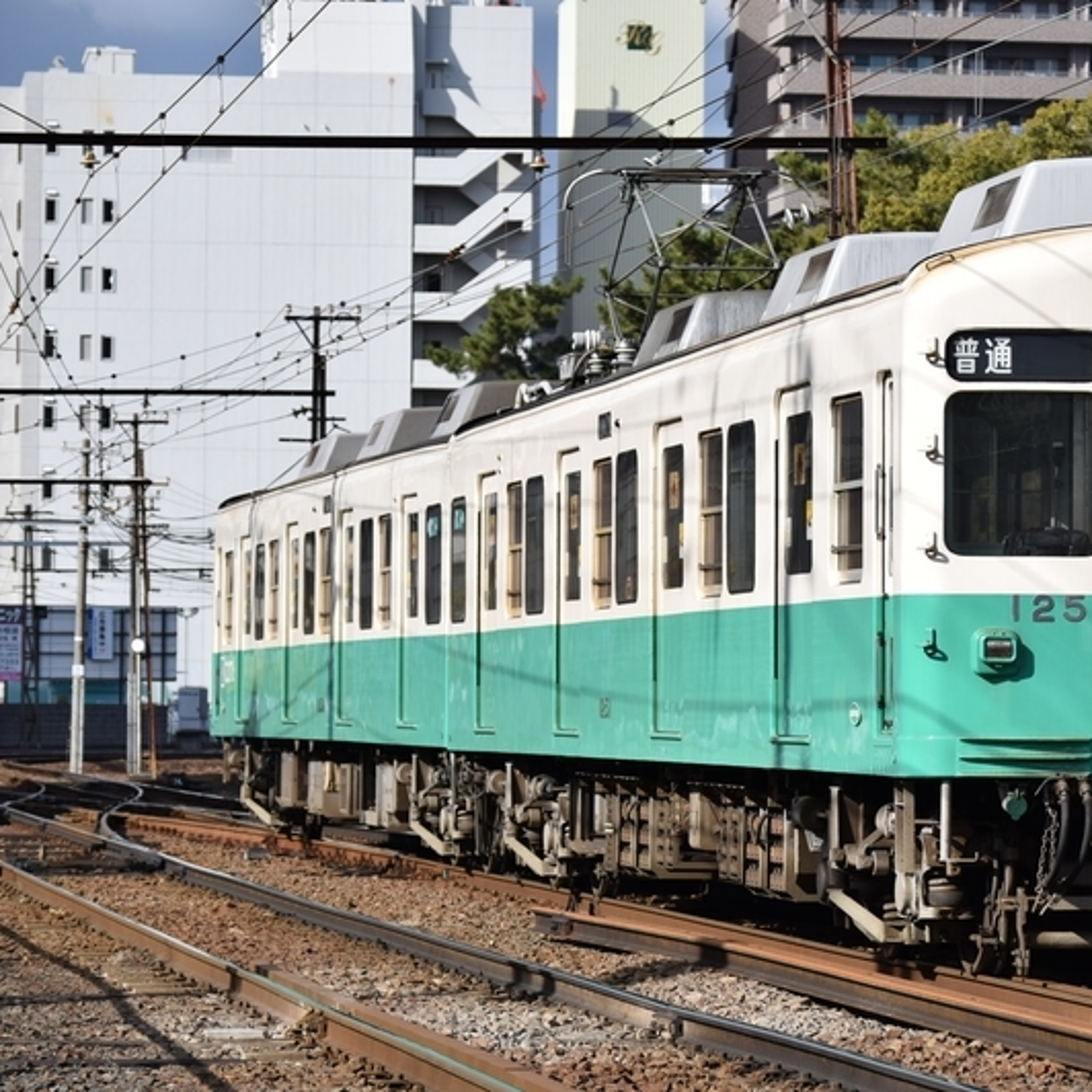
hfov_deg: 10.6
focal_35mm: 165
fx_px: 5889
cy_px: 545
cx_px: 801
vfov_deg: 10.6
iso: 100
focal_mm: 86
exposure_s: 1/640
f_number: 5.6
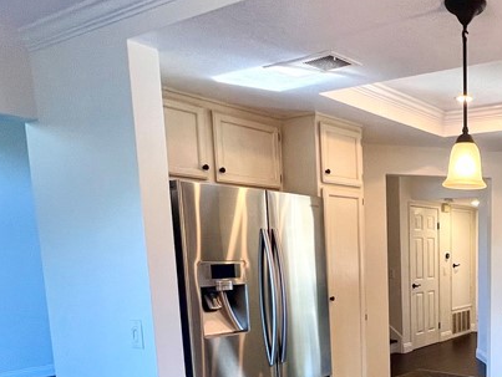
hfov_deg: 47.8
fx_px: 479
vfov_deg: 40.4
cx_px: 478
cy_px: 326
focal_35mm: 33
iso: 100
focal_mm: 1.57
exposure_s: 1/120
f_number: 1.8
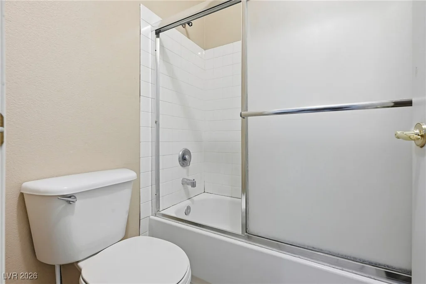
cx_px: 213
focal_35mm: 16
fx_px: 189
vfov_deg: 73.8
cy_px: 142
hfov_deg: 96.7
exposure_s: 1/80
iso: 1250
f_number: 9
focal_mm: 16
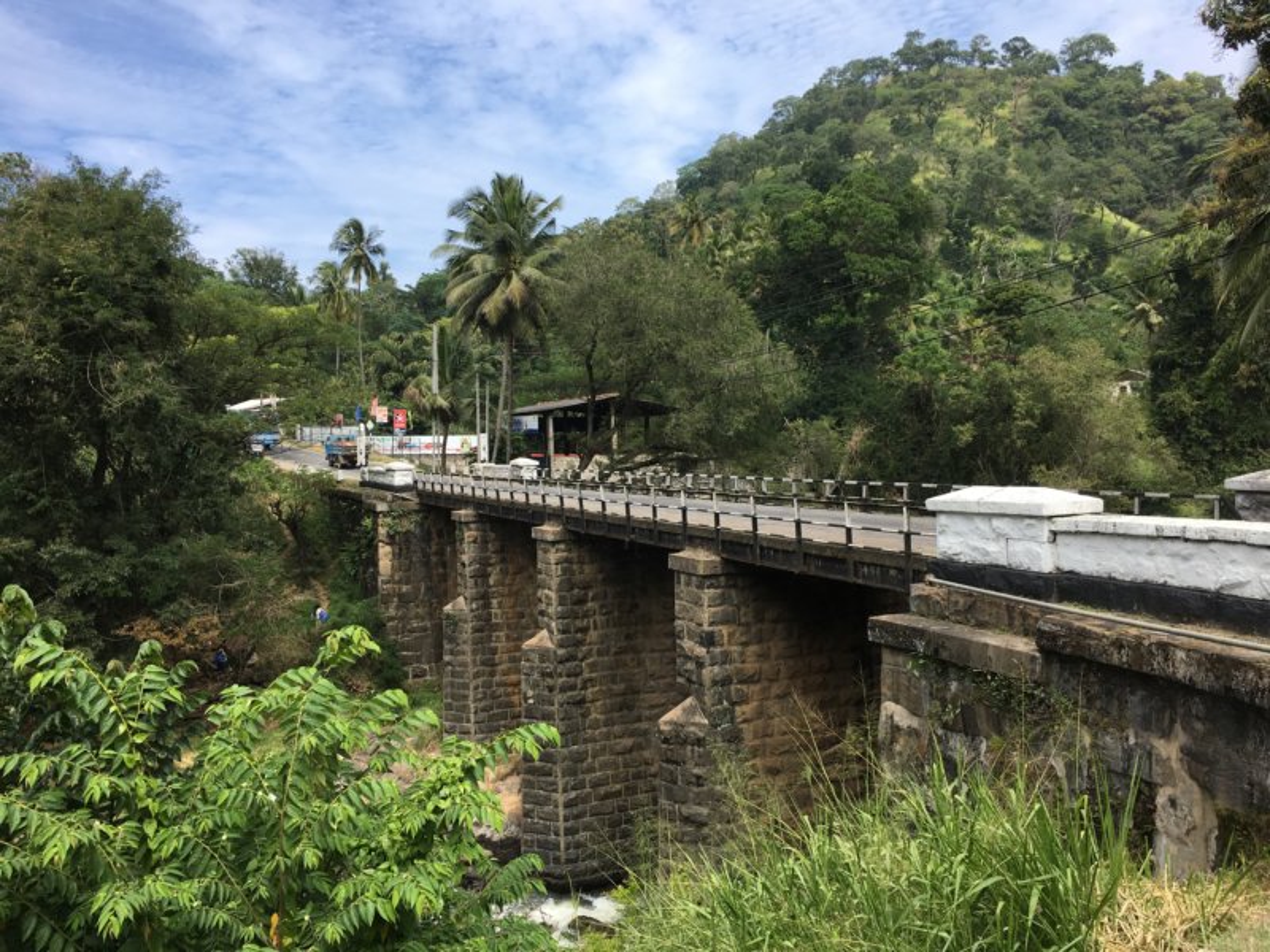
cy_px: 476
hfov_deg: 61.7
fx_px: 1064
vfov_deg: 48.2
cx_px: 635
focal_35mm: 29
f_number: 2.2
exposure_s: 1/864
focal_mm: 4.15
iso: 25
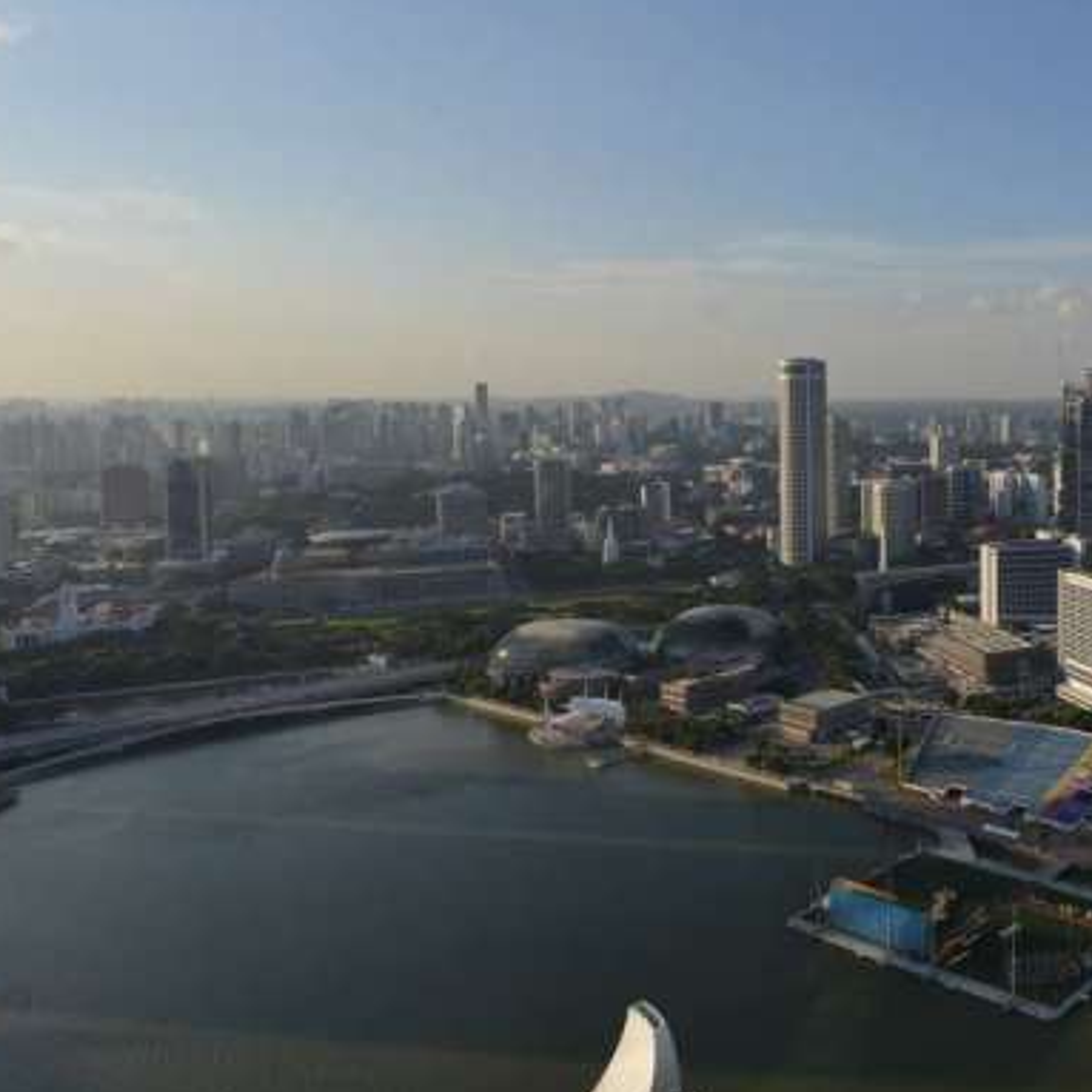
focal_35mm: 32
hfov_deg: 43.4
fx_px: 1142
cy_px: 456
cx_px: 1103
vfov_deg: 50.9
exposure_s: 1/250
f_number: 8
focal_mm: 18
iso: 100
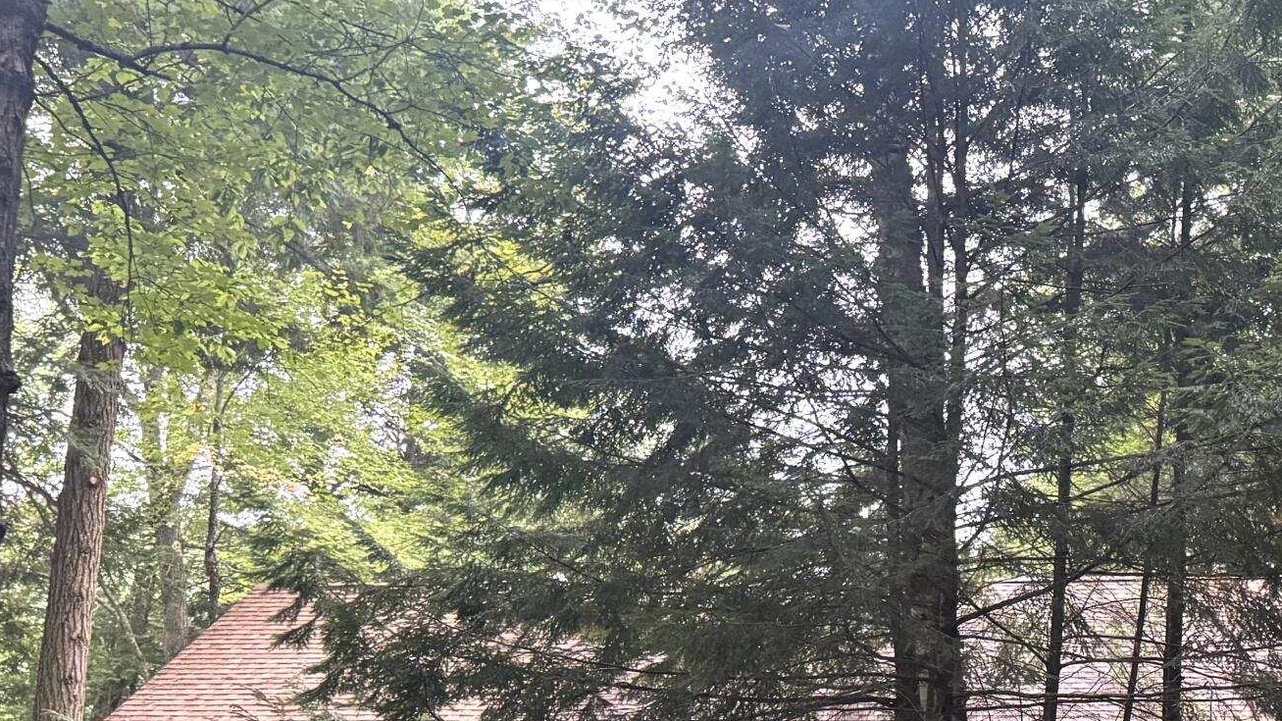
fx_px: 2039
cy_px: 588
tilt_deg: +6.0
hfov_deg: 33.8
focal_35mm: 60
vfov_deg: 19.8
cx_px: 1042
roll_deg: -0.9
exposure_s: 1/52
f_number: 1.78
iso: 800
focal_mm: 6.76
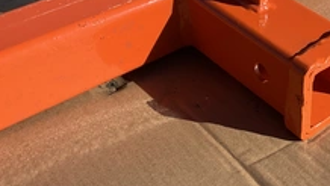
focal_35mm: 58
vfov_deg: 20.8
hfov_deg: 34.6
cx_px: 277
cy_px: 85
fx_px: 508
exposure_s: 1/2227
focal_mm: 3
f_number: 1.8
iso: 25
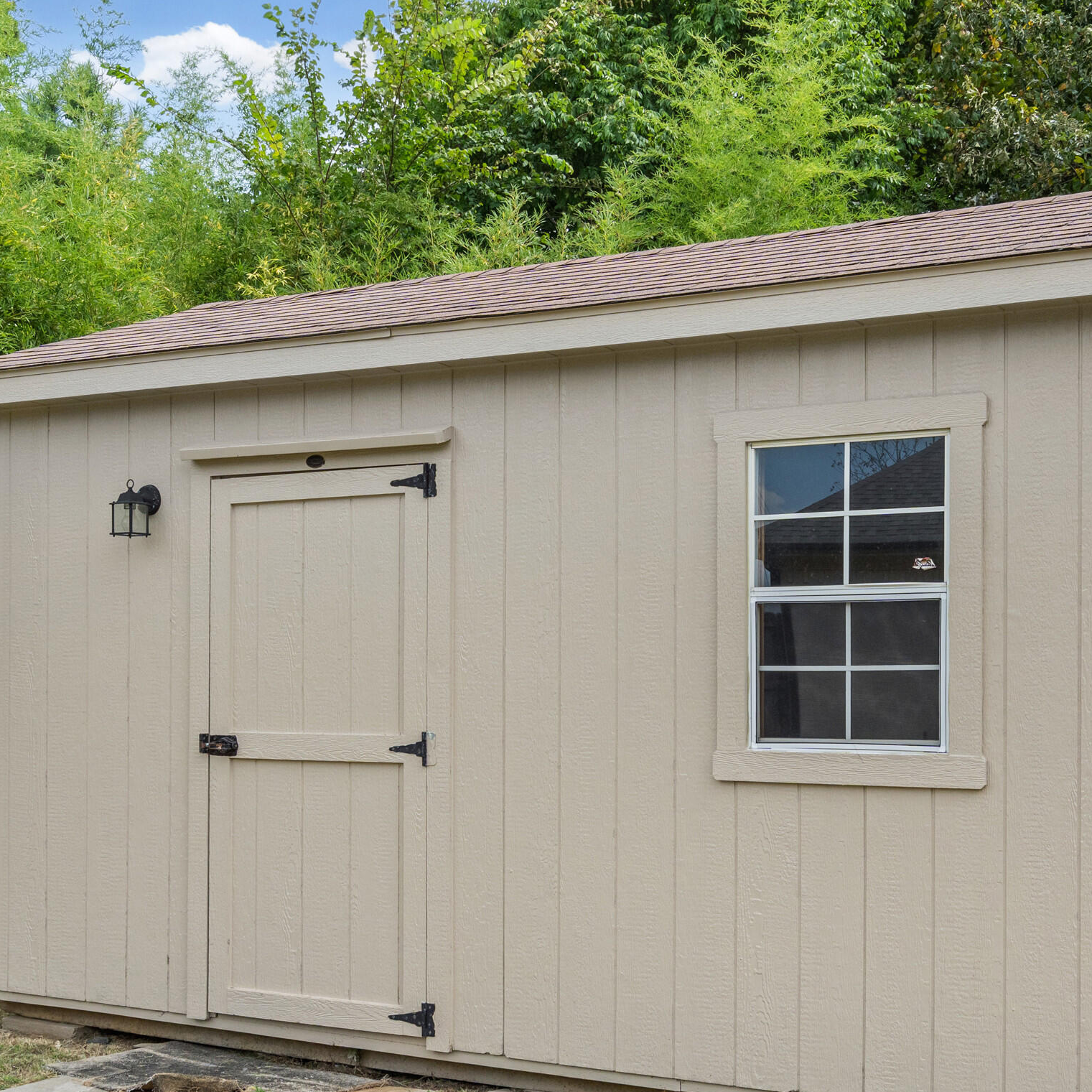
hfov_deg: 36.0
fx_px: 1677
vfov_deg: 35.9
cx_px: 643
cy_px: 647
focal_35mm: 47
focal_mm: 29
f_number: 8
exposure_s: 1/1000
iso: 1000
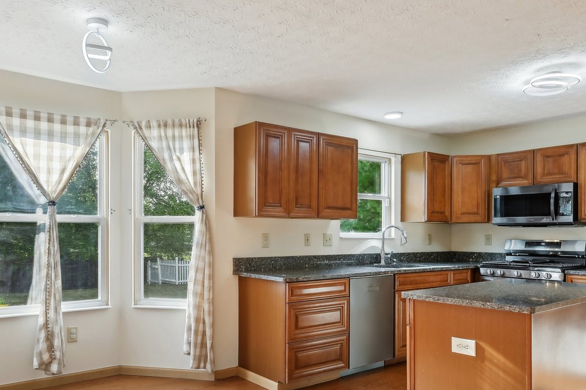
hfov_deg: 64.6
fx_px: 455
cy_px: 236
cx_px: 221
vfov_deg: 46.0
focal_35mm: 28
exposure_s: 1/90
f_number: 8
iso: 400
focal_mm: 14
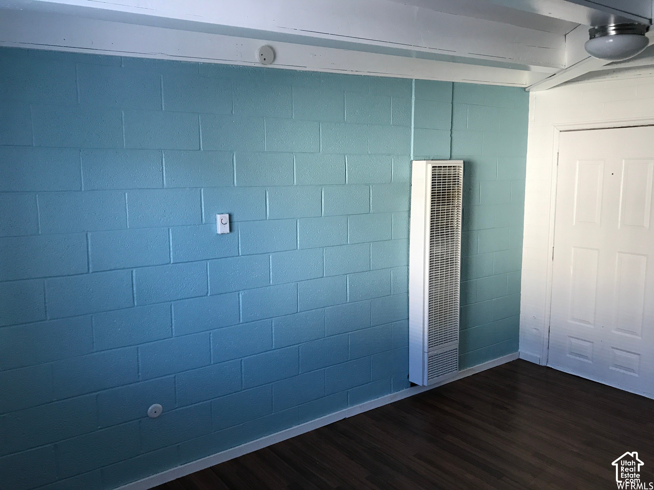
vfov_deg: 49.7
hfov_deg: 63.4
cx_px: 327
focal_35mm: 28
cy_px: 245
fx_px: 529
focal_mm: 3.99
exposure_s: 1/20
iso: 40
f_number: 1.8
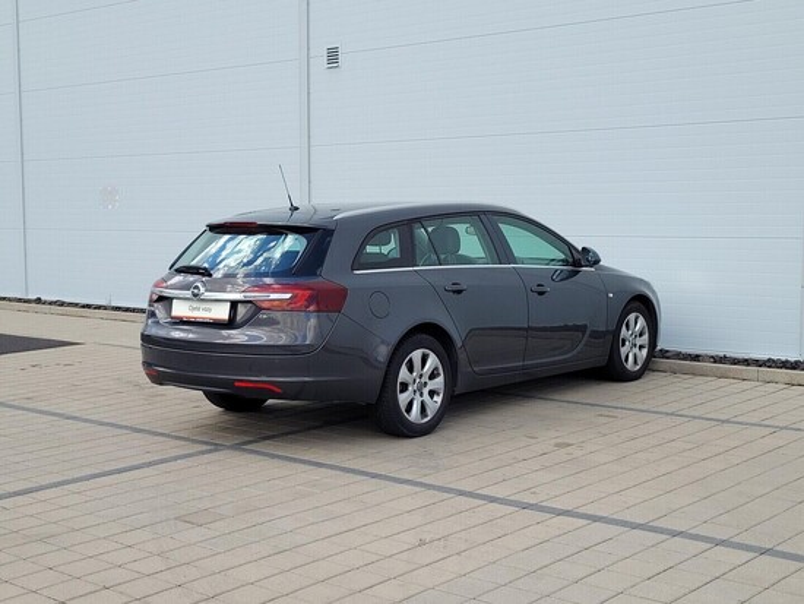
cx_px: 402
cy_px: 302
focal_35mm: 26
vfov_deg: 53.1
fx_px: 604
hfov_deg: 67.3
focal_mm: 5.4
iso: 40
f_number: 1.8
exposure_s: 1/758
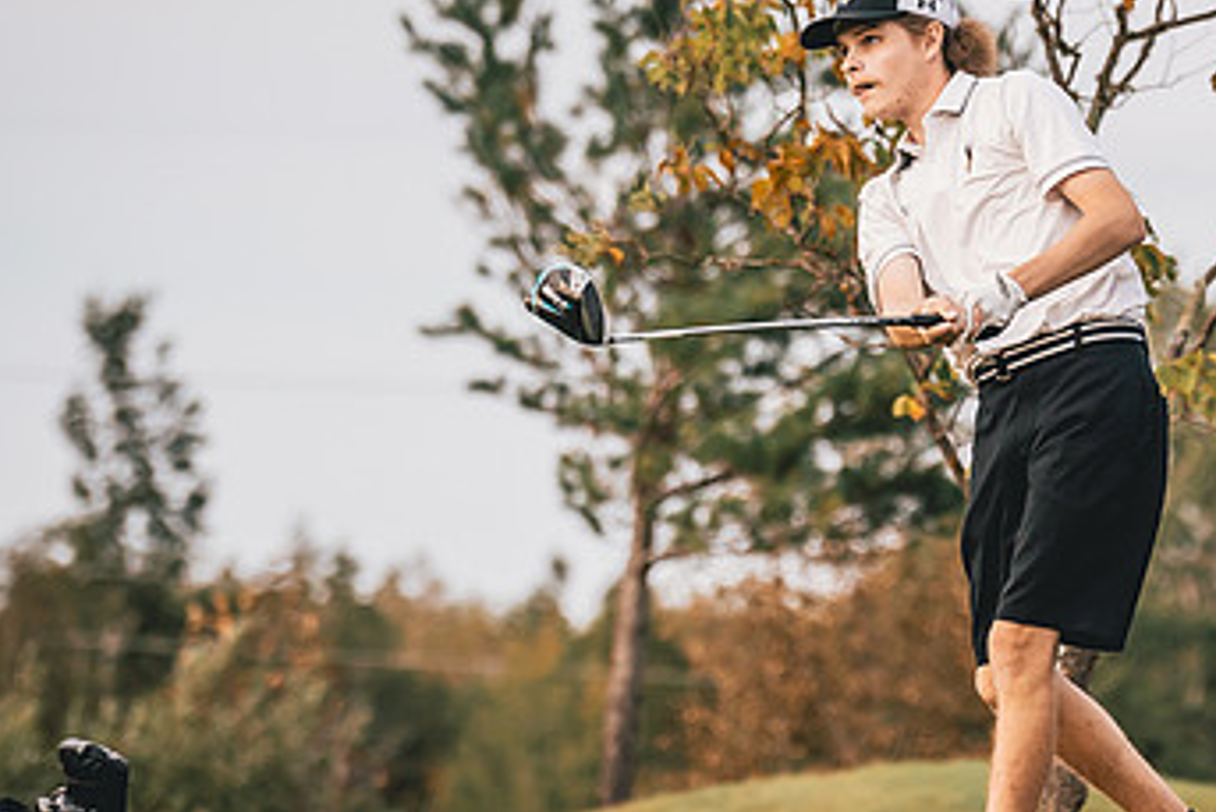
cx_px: 966
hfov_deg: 6.6
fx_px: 10610
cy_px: 300
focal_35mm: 314
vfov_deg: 4.4
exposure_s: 1/3200
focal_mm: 113
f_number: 2.8
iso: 400
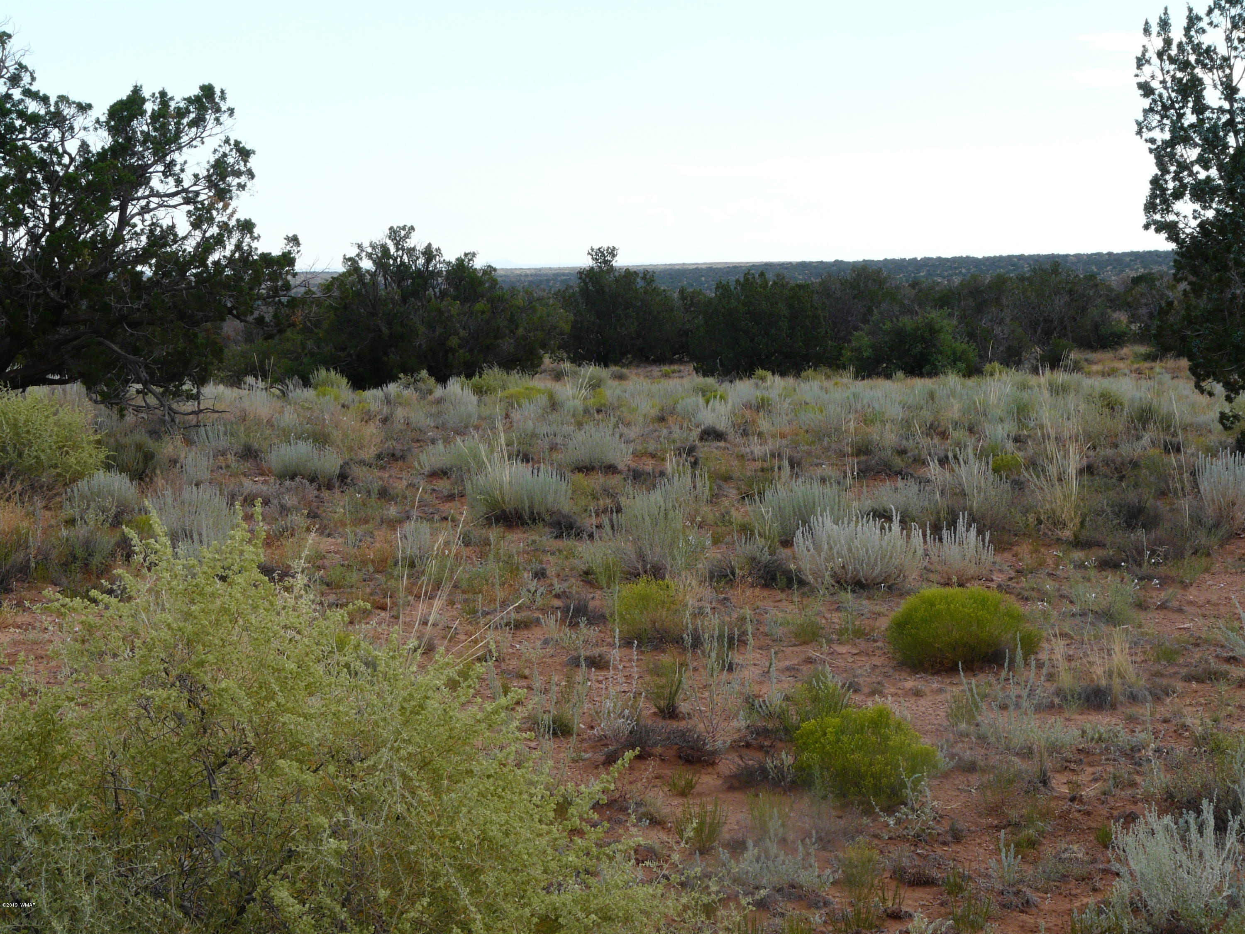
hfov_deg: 22.5
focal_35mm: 87
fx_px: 3129
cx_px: 622
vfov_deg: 17.0
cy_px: 467
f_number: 5.6
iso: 100
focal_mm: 14.3
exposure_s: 1/200
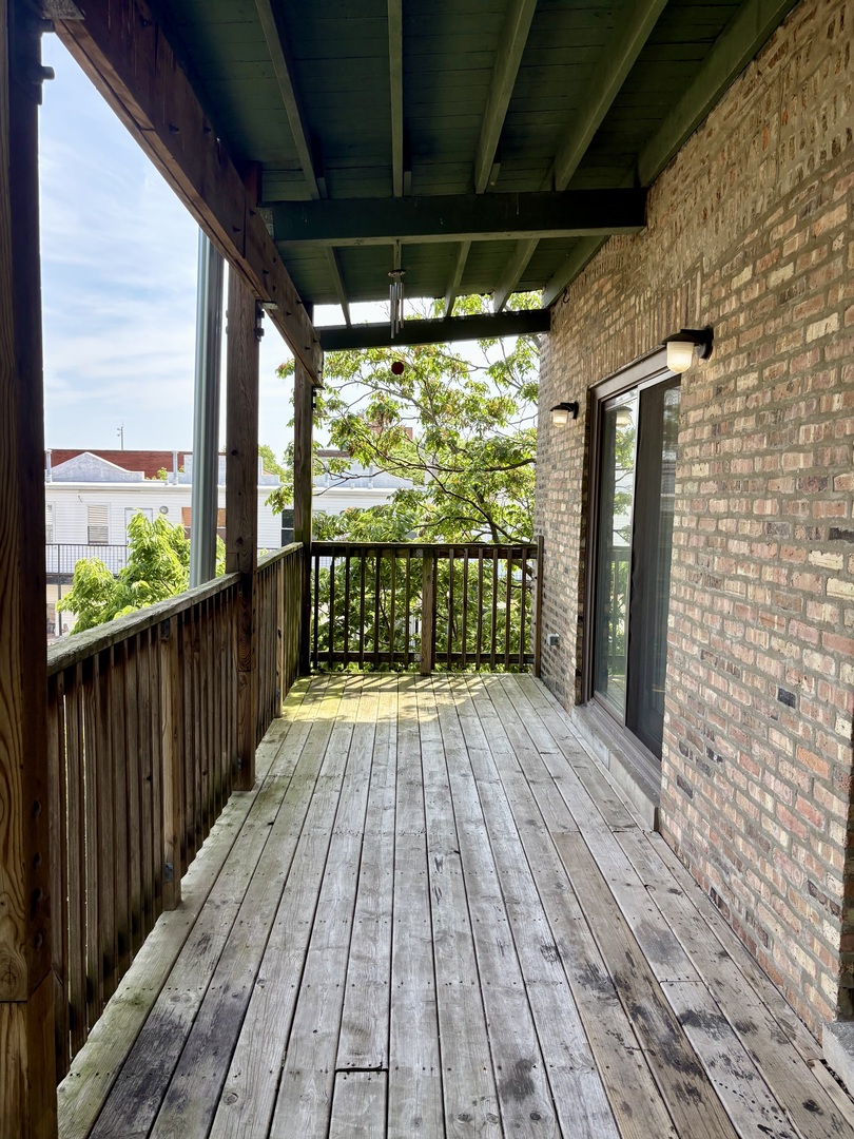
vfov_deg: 67.3
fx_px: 855
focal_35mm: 26
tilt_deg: -3.3
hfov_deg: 53.1
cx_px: 427
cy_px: 570
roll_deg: -1.7
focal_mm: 5.96
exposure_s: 1/731
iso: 64
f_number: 1.6
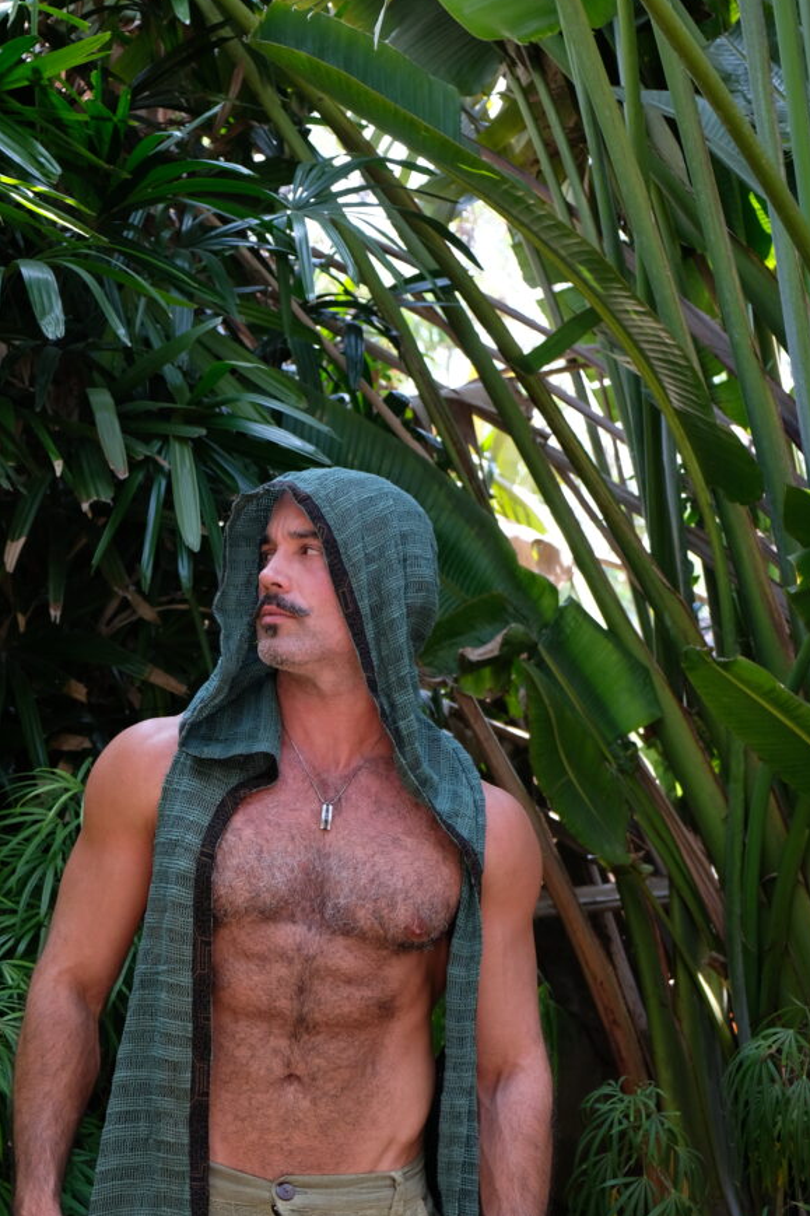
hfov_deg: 23.3
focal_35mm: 58
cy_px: 819
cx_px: 267
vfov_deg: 34.2
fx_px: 1958
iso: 250
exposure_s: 1/200
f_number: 3.2
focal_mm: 27.7
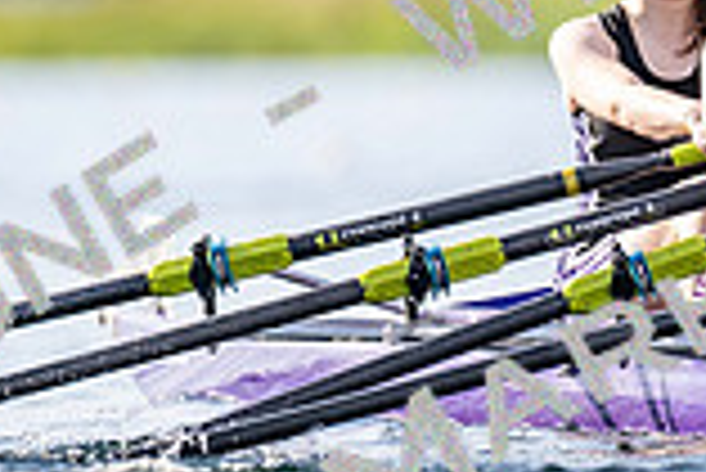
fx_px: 43458
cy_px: 83
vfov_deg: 0.6
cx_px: 949
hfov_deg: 0.9
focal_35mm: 2214
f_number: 5.6
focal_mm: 600
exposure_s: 1/2500
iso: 800
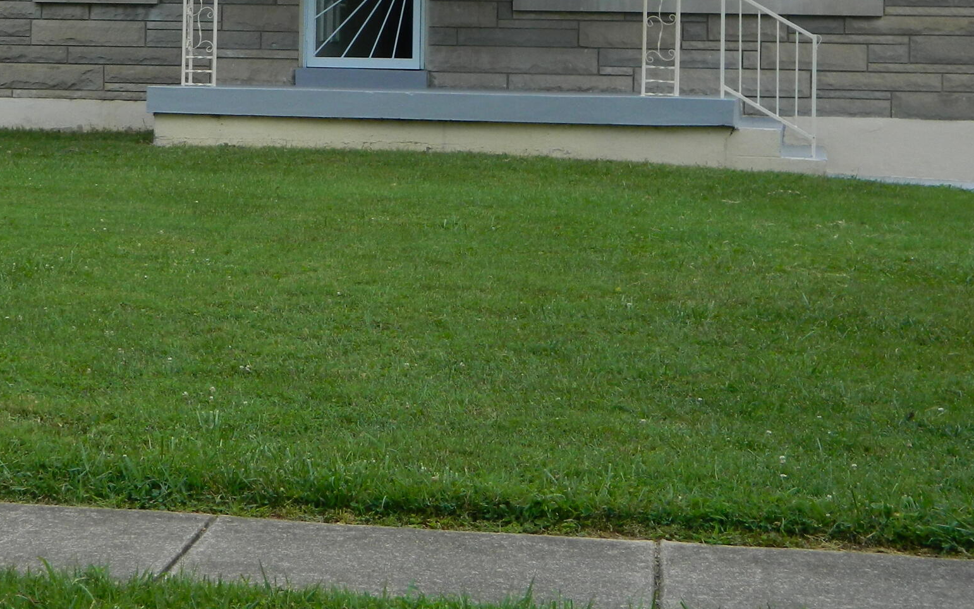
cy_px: 25
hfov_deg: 21.2
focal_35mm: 97
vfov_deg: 13.3
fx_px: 2575
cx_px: 224
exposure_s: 1/500
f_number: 3.6
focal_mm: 8.4
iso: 80
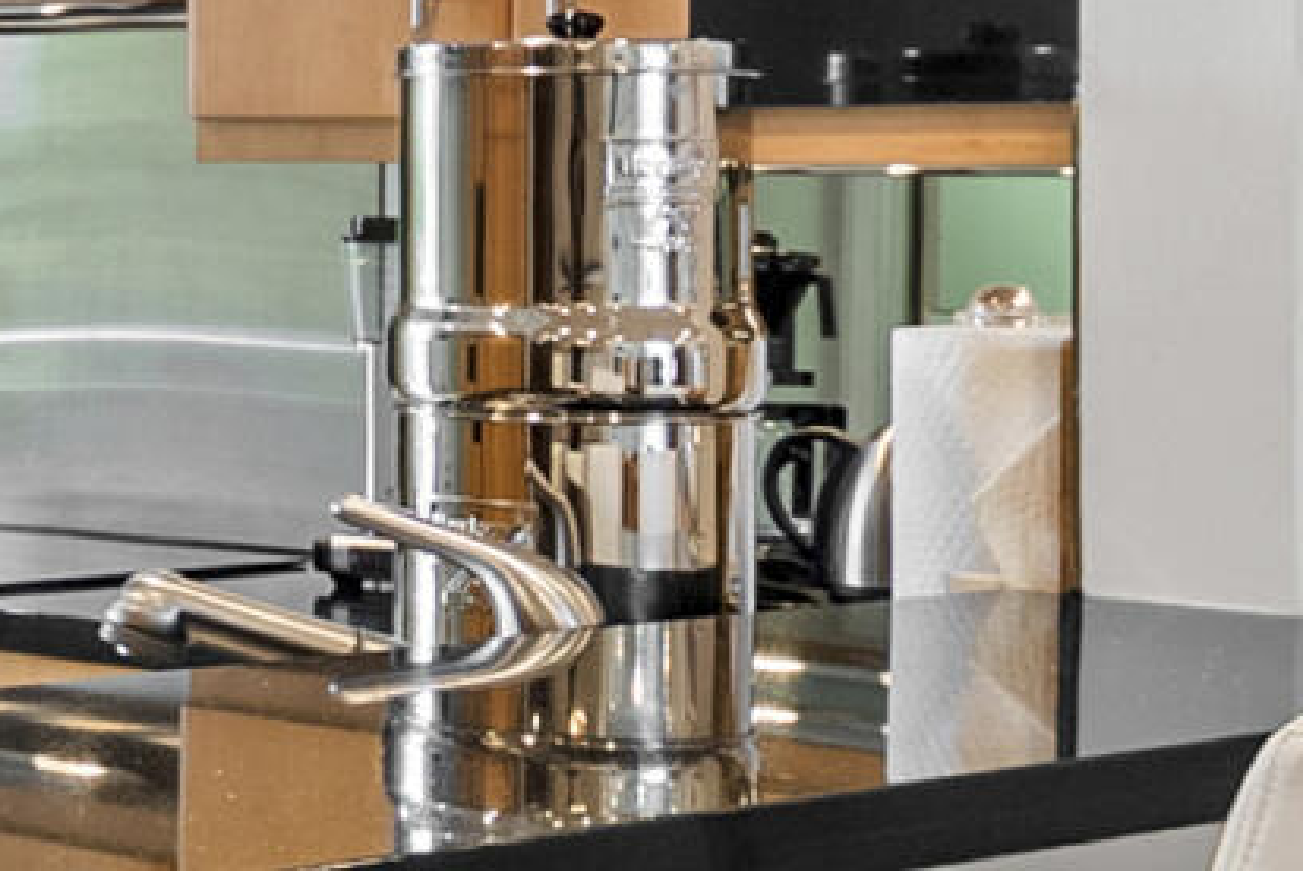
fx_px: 4185
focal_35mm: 116
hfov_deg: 14.0
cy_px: 270
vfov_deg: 11.9
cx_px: -1536
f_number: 9
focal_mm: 15.9
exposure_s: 1/6
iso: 640
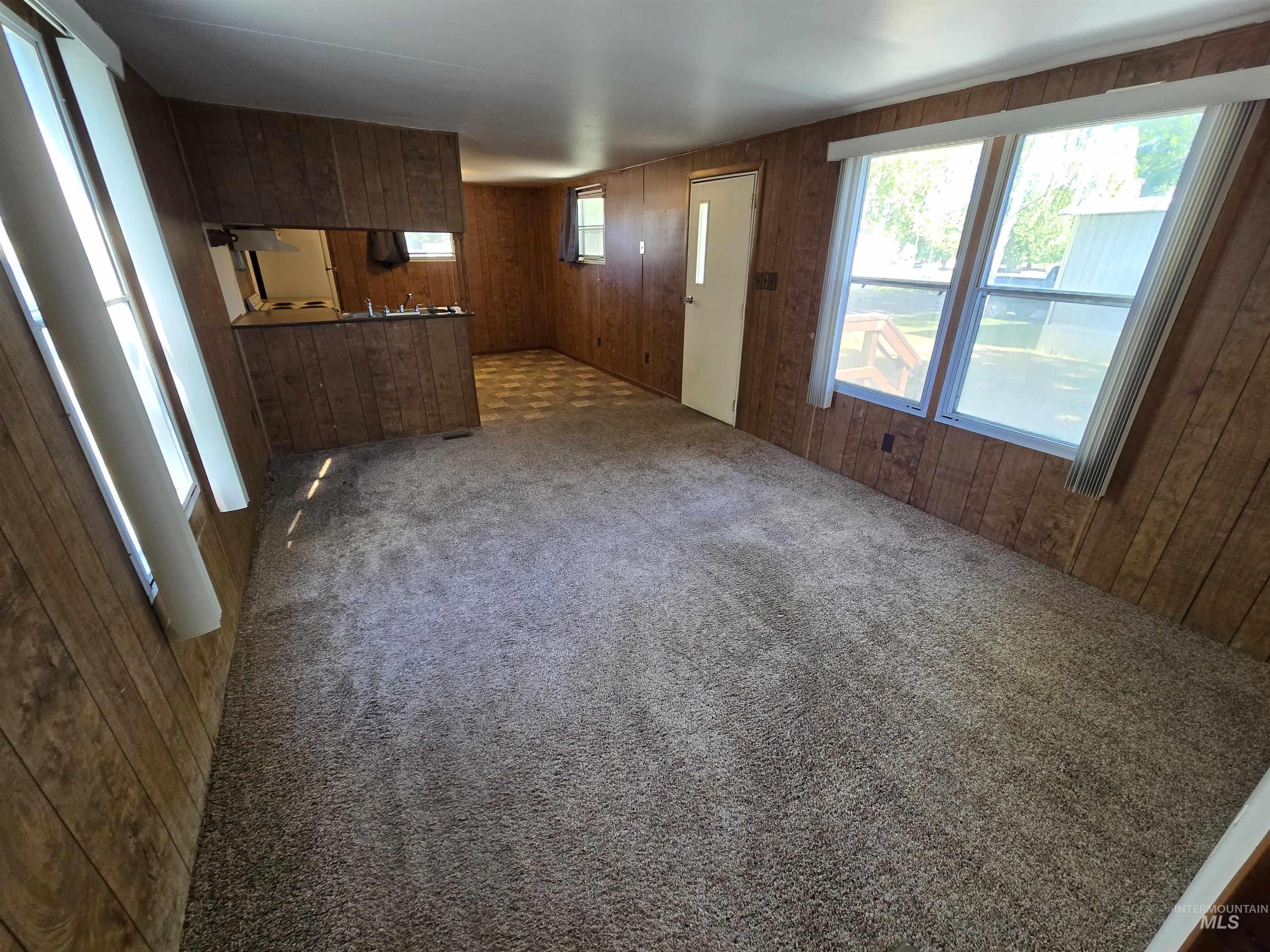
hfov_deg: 106.2
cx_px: 635
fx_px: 477
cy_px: 476
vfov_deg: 89.9
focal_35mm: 13
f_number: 2.2
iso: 160
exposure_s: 1/60
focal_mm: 2.2
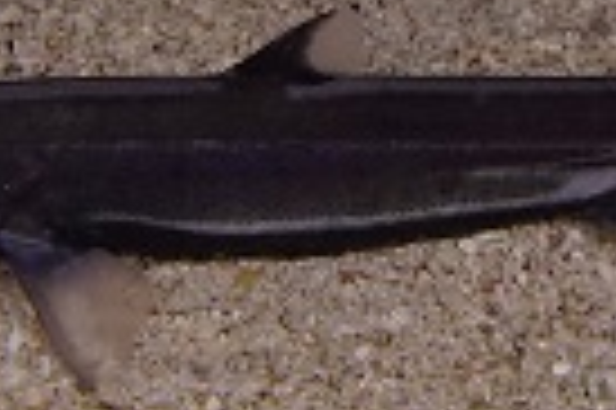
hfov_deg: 8.0
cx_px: 553
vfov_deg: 5.3
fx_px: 4392
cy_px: 43
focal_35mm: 257
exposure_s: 1/200
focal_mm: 55
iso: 6400
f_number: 5.6
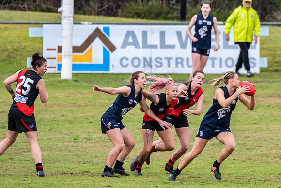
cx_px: 183
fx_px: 7029
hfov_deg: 2.3
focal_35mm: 900
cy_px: 122
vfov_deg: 1.5
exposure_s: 1/800
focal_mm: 450
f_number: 7.1
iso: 1250
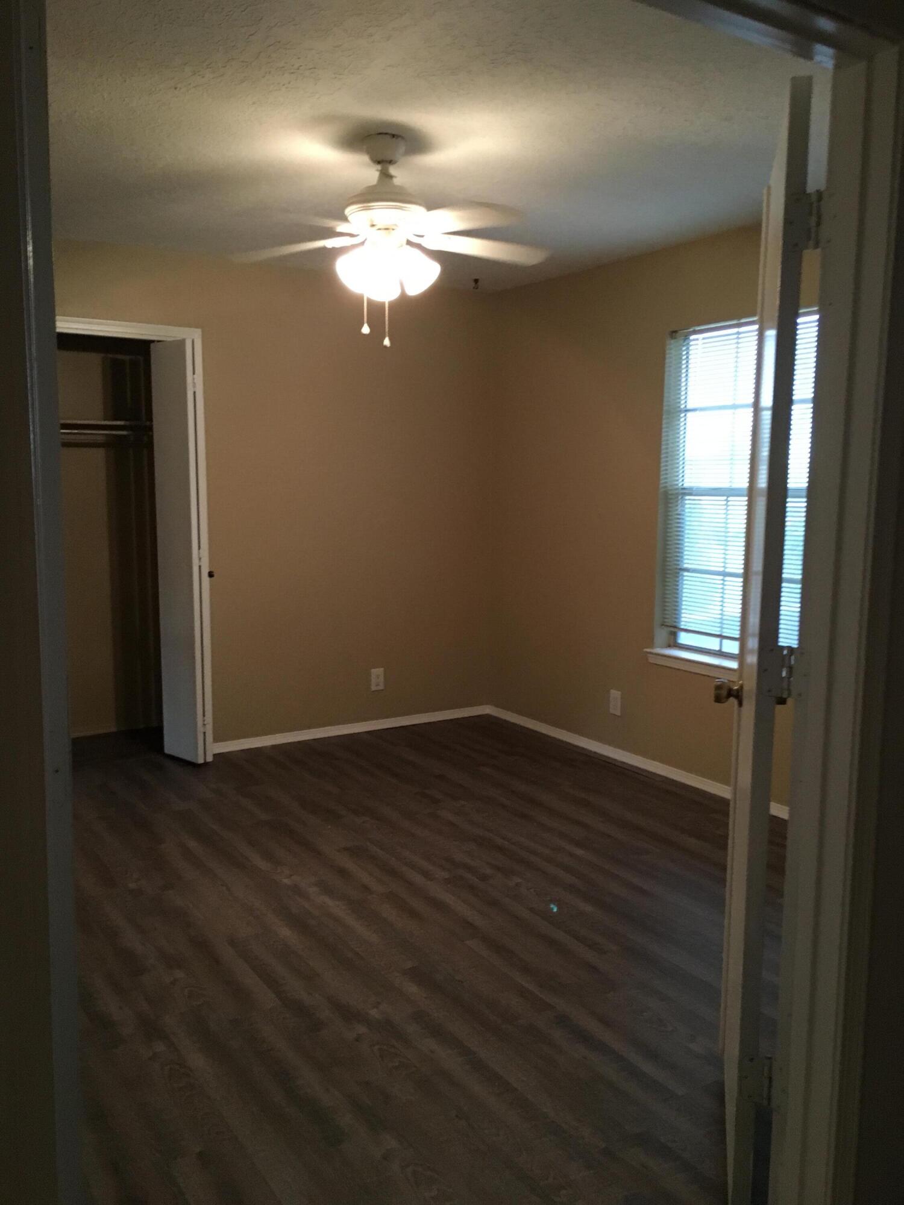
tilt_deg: -7.5
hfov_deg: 48.2
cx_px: 452
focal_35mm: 29
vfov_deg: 61.7
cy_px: 602
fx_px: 1010
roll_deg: -0.5
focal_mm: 4.15
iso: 200
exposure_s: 1/30
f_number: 2.2
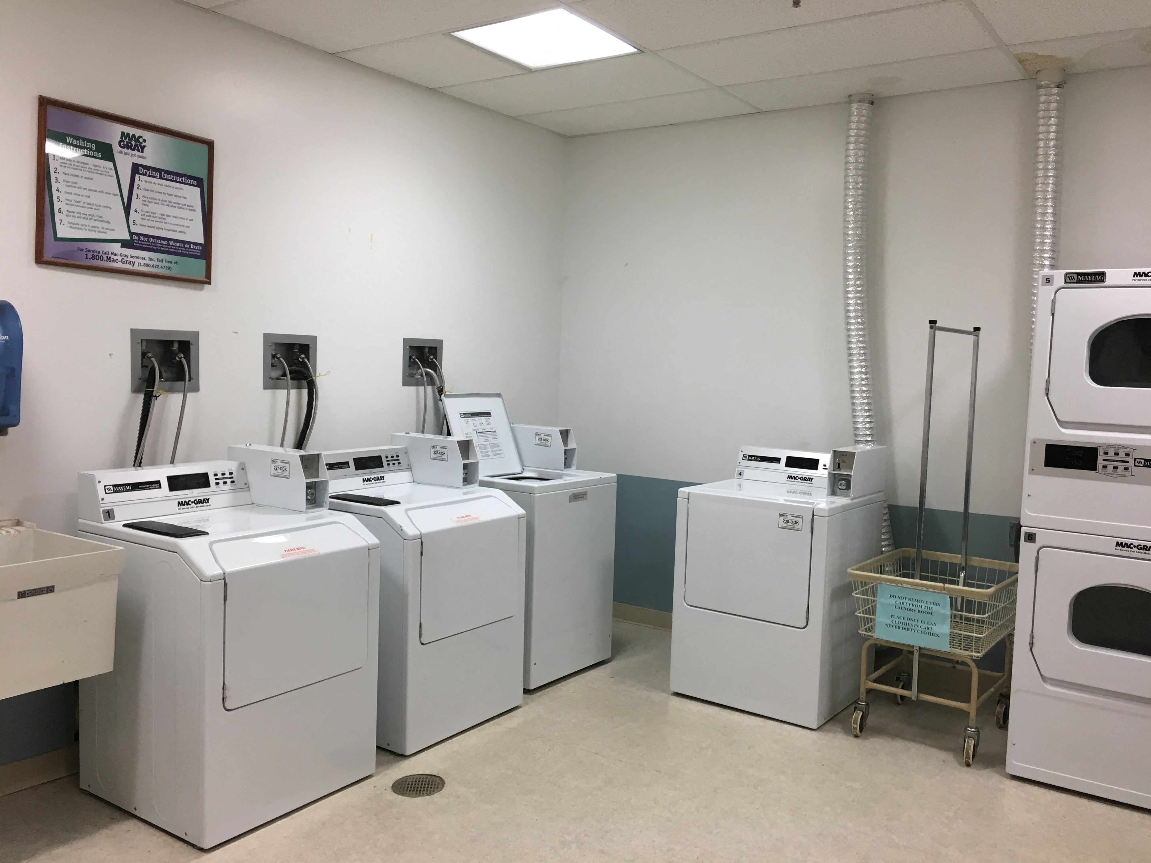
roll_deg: -1.8
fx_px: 964
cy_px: 432
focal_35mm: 29
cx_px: 576
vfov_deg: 48.2
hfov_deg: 61.7
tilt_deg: -4.2
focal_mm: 4.15
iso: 50
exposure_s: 1/30
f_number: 2.2
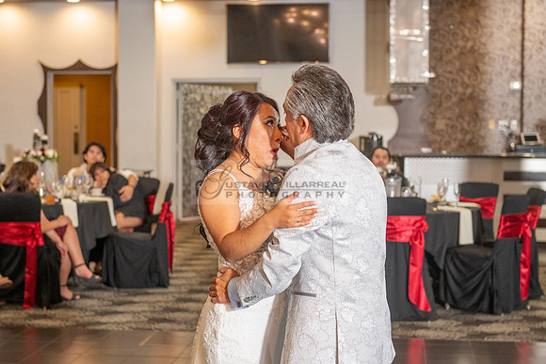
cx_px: 273
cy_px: 182
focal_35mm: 70
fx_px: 1062
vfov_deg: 19.5
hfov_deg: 28.8
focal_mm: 70
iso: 800
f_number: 4.5
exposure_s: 1/125
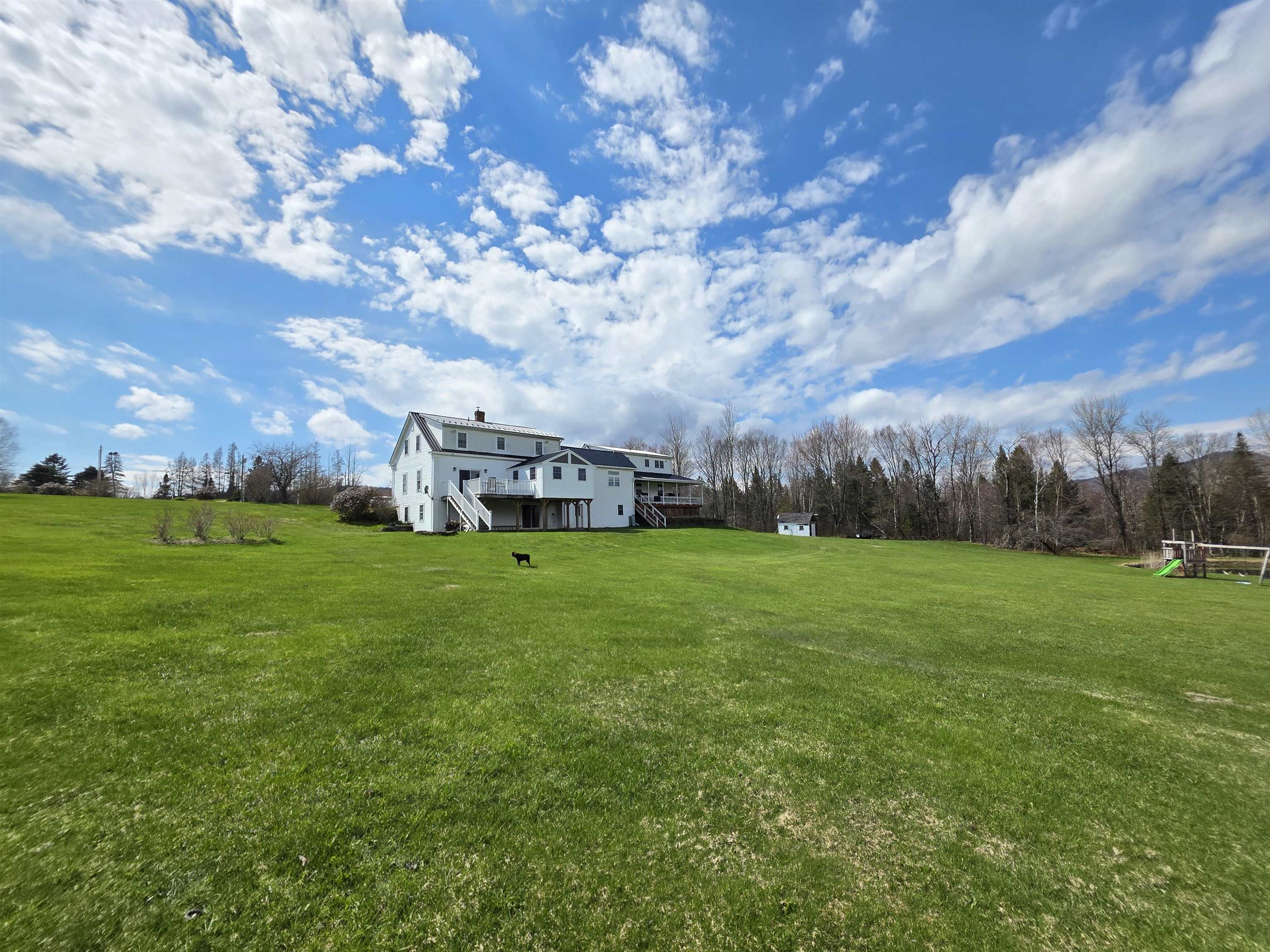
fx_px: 477
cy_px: 476
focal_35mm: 13
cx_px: 635
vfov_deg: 89.9
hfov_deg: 106.2
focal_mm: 2.2
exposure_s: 1/3873
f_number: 1.9
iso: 40
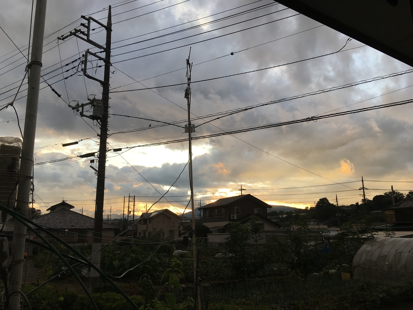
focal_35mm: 29
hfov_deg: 61.7
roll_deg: -0.3
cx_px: 206
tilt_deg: +12.4
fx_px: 346
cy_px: 155
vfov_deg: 48.2
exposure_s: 1/318
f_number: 2.2
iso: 25
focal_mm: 4.15
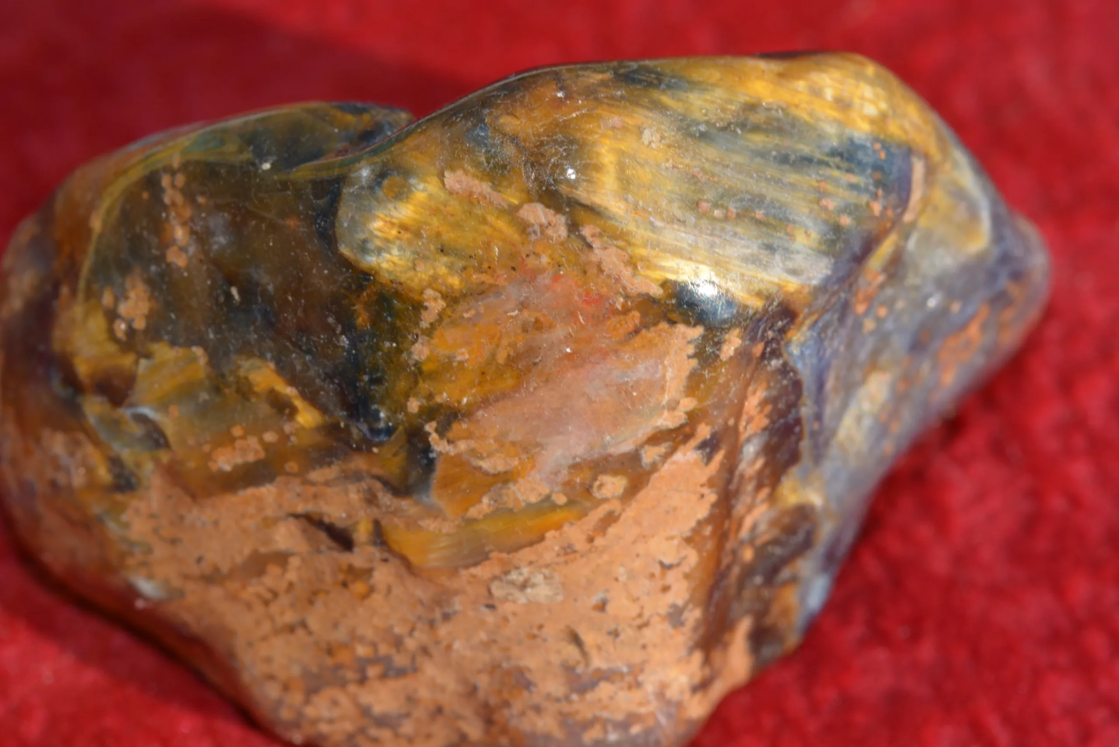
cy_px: 374
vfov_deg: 8.7
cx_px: 560
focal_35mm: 158
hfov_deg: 13.0
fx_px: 4896
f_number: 20
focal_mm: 105
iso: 400
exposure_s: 1/200
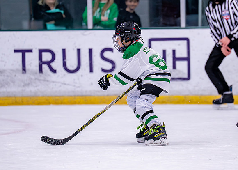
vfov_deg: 4.5
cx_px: 152
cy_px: 91
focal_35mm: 321
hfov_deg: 6.3
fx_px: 2167
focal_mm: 191
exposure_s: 1/1250
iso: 2500
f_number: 2.8
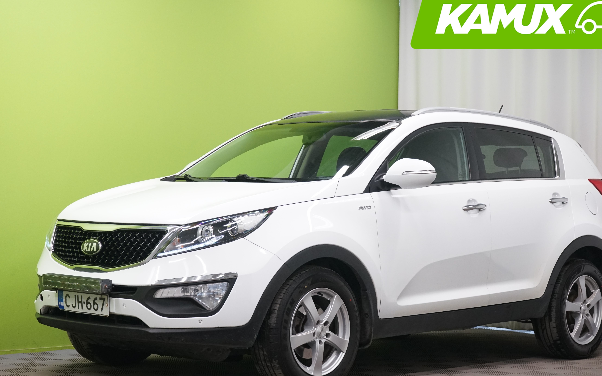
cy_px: 198
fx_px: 1313
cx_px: 323
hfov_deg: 25.8
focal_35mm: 80
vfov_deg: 16.3
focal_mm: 68
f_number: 8
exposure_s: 1/25
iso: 2000
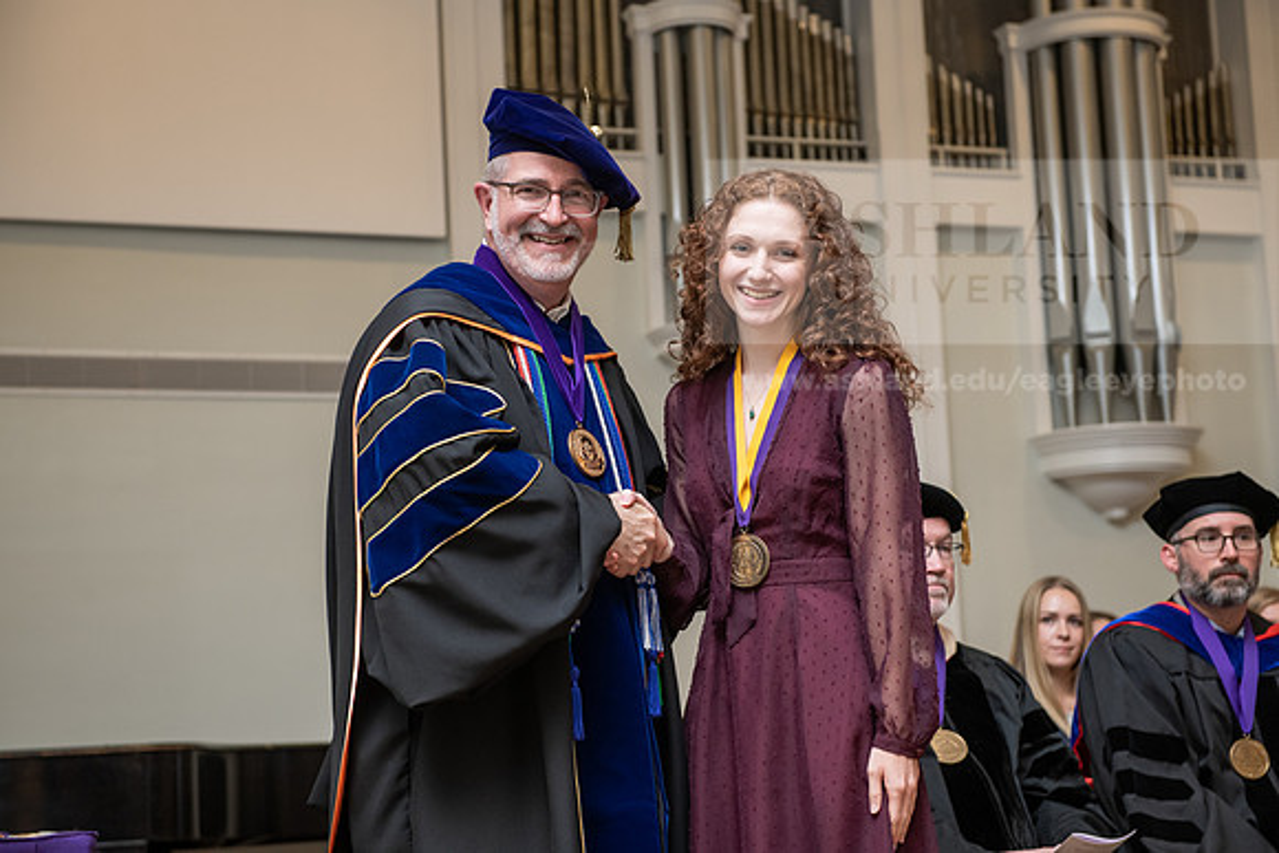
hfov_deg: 28.8
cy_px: 426
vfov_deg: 19.5
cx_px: 640
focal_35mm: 70
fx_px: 2487
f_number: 4.5
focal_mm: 70
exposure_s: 1/200
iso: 1250
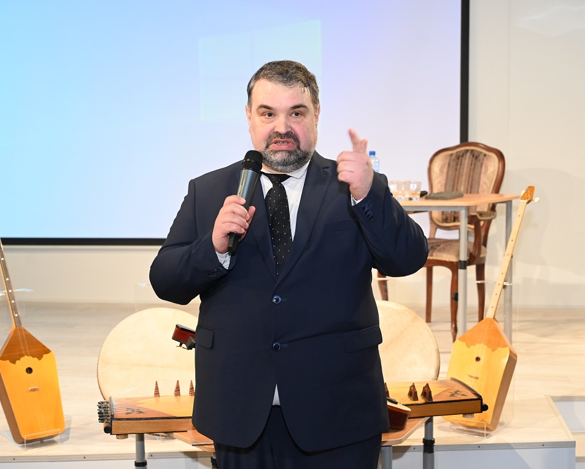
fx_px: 970
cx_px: 278
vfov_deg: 27.1
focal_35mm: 56
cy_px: 236
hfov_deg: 33.6
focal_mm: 47
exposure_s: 1/160
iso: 2500
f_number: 4
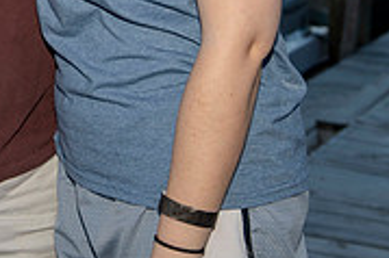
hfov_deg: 13.7
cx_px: -52
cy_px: -130
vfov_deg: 9.1
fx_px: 1576
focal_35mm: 146
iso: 200
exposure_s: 1/200
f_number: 5
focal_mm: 45
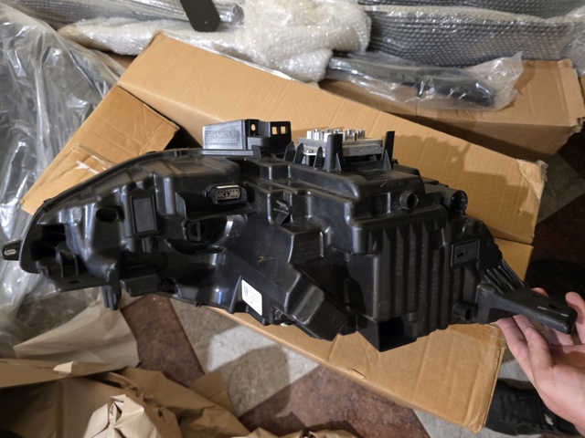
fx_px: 389
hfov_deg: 73.9
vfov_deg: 58.9
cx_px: 292
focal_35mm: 23
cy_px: 219
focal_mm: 6.3
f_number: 1.7
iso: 1250
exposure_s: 1/20
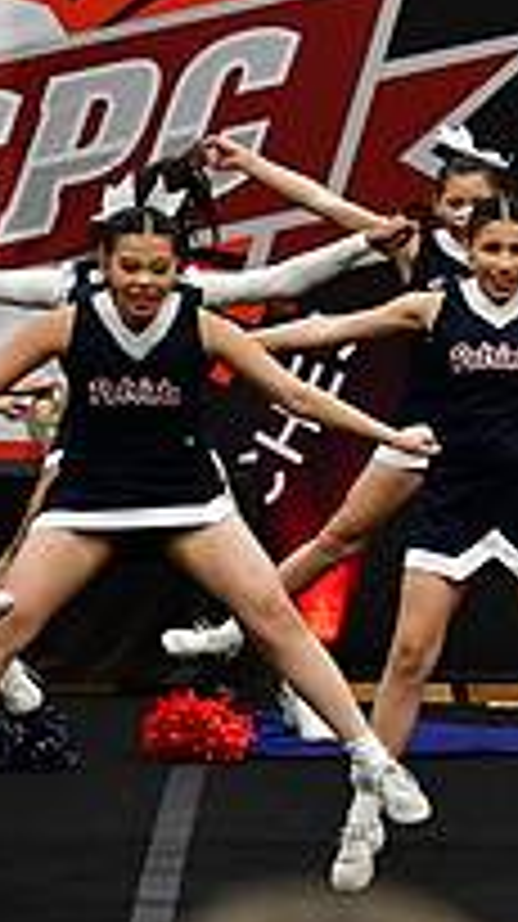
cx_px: -770
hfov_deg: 3.8
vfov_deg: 6.9
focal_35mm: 312
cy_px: 457
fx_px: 7634
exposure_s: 1/500
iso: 4000
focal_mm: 70
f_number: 4
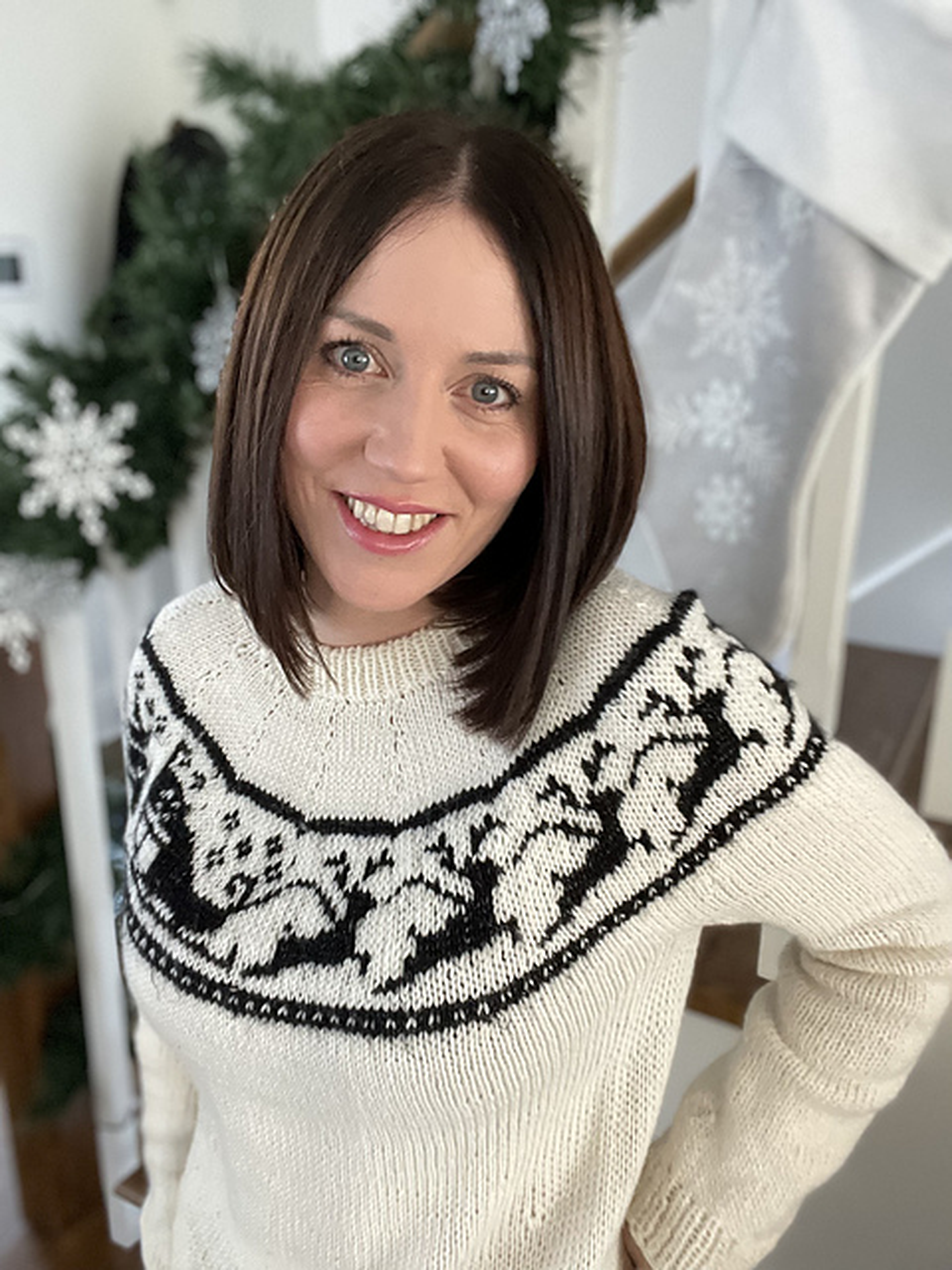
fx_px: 1100
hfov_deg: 46.8
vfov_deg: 60.0
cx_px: 476
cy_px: 635
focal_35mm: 30
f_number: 2.2
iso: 500
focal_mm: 2.71
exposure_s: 1/30
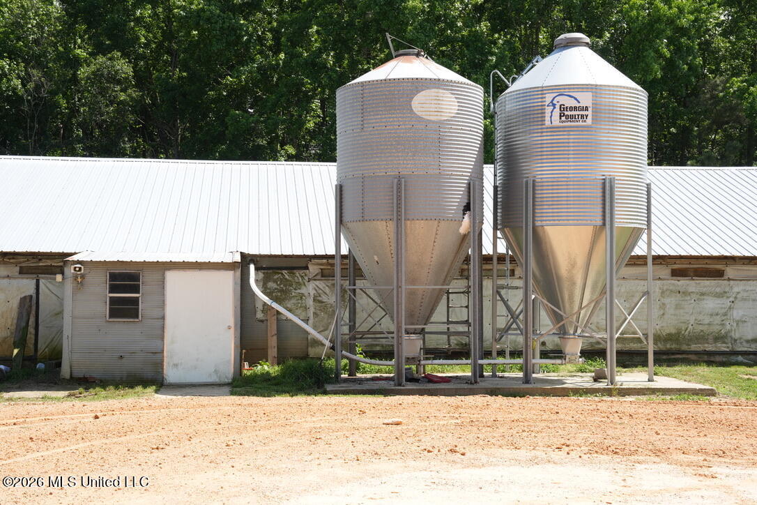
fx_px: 1114
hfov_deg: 37.5
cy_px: 252
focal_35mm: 53
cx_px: 378
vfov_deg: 25.5
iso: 400
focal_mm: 53
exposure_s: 1/200
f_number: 11
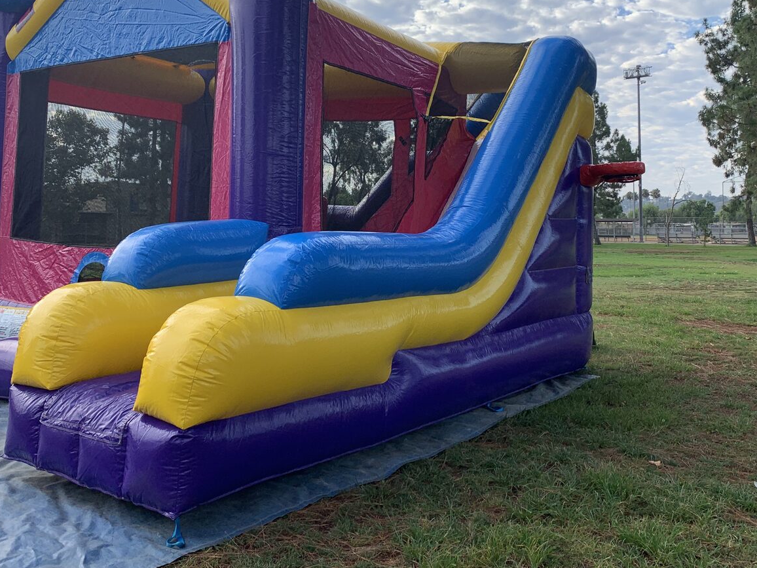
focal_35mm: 36
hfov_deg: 51.3
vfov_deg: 39.3
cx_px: 402
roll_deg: +0.1
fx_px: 787
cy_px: 206
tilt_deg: +2.2
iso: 25
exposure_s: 1/871
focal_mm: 4.25
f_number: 1.8
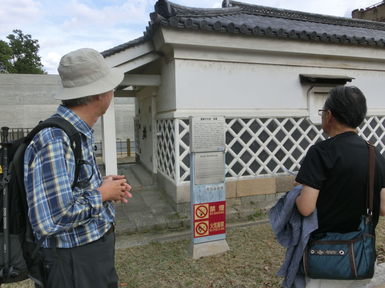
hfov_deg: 69.4
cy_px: 144
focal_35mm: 25
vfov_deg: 54.9
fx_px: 278
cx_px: 192
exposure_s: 1/640
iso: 80
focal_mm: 4.4
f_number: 3.3
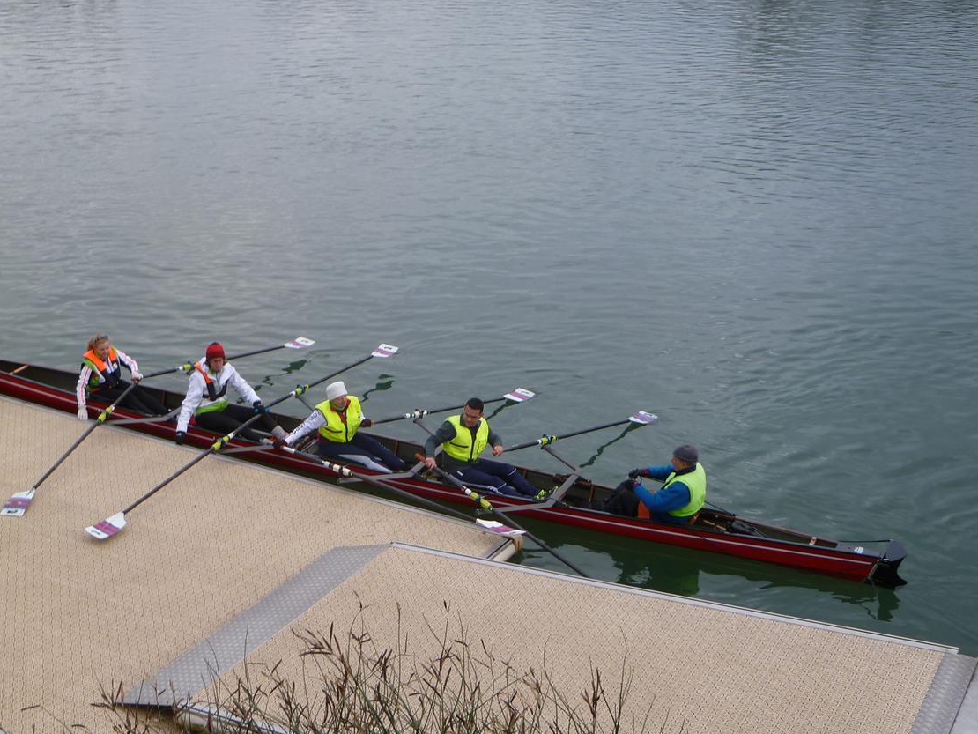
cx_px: 413
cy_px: 399
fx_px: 1385
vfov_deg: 29.7
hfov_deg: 38.8
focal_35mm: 49
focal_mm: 6.1
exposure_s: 1/80
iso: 80
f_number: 3.6
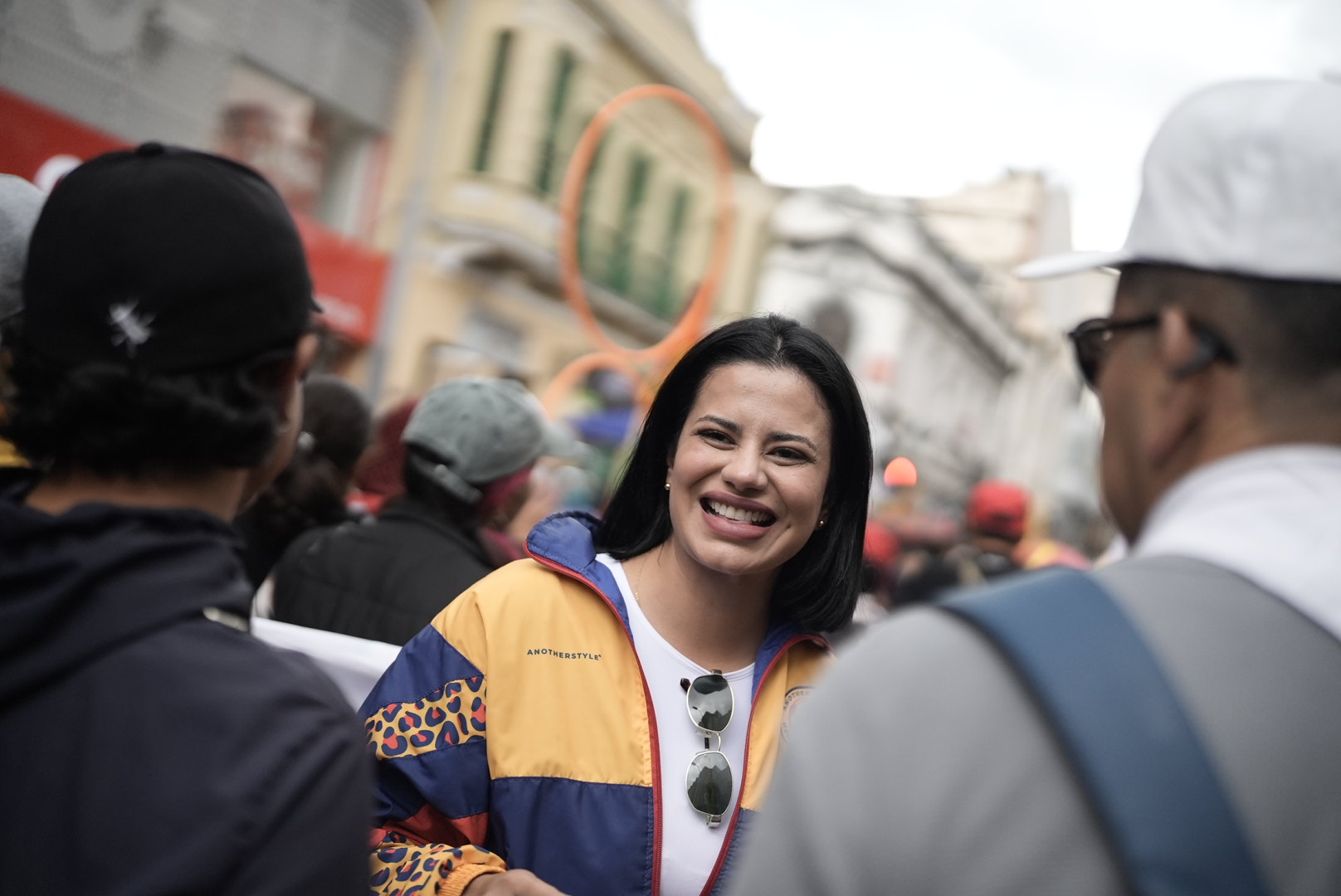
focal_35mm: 50
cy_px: 448
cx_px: 670
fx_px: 1864
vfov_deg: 27.0
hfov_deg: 39.6
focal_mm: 50
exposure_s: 1/8000
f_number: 1.4
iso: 2000
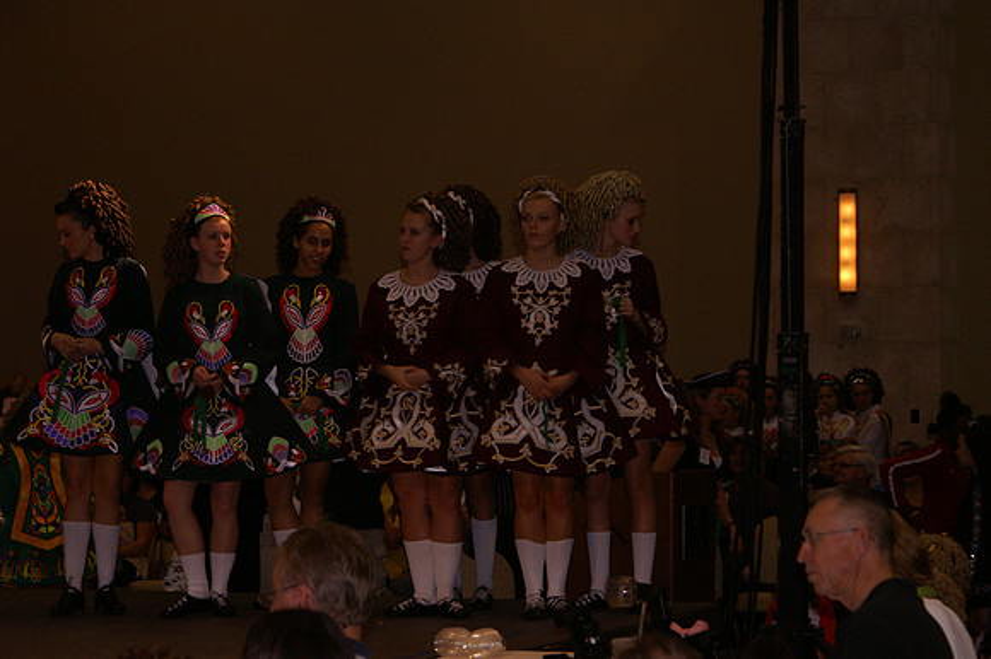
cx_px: 496
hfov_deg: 19.5
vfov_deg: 13.0
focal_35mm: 105
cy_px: 330
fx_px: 2889
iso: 400
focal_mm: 70
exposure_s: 1/125
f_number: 5.6
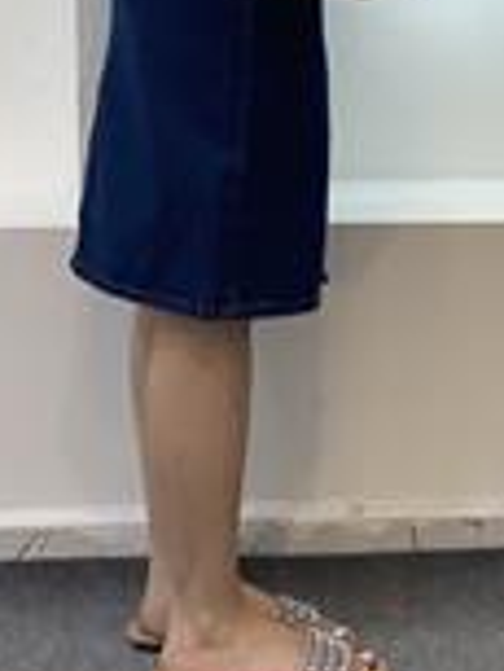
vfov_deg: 13.7
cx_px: 272
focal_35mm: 140
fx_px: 2714
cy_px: -112
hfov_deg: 10.6
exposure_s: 1/100
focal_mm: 6
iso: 80
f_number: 2
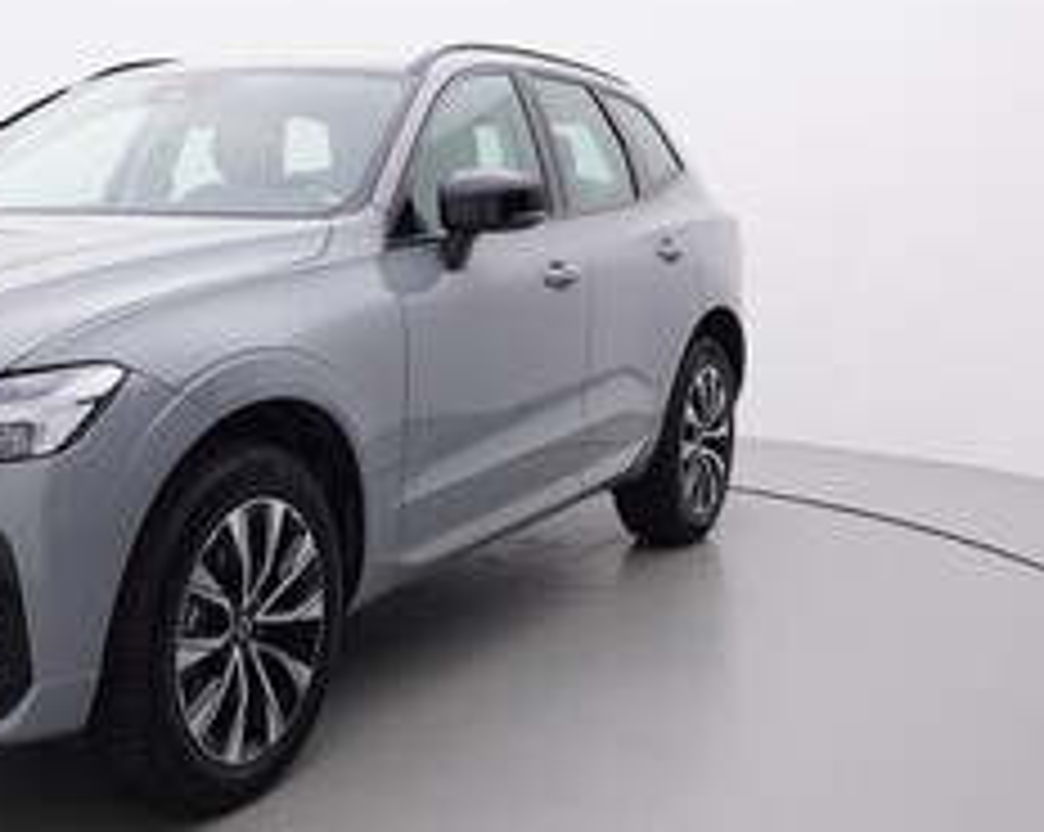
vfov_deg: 30.1
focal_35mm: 50
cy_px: 434
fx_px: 1546
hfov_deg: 36.2
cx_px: 232
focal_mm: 15
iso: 200
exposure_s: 1/80
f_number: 5
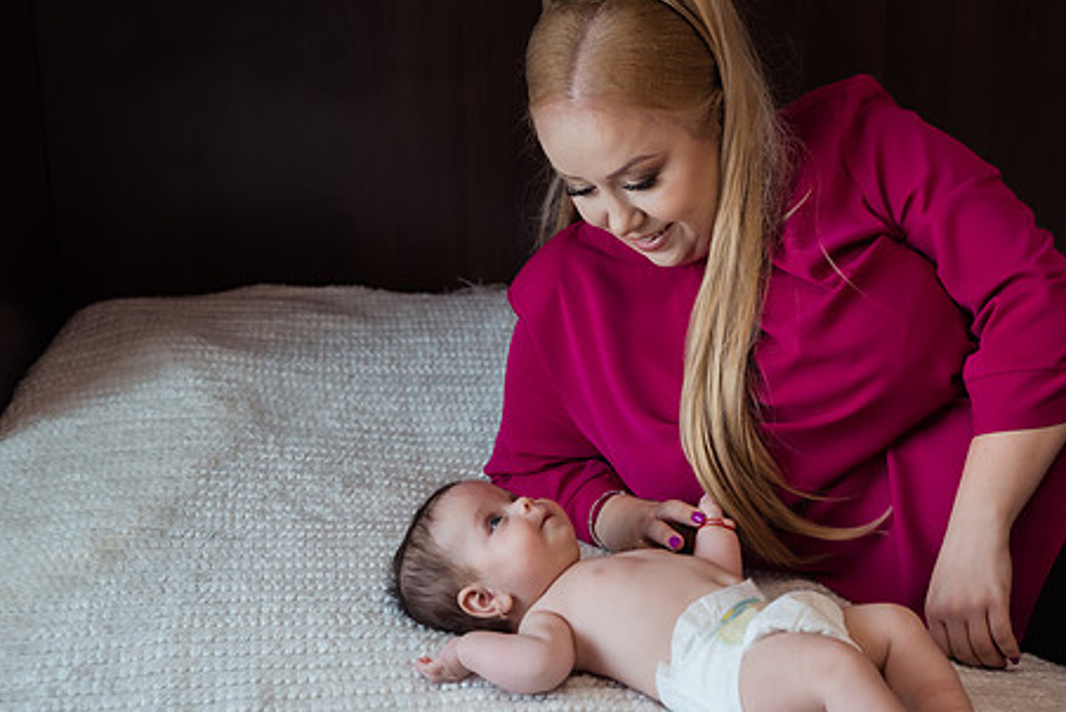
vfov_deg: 19.2
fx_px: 2104
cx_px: 670
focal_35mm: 71
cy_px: 387
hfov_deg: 28.3
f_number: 3.2
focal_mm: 50
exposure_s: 1/200
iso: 400
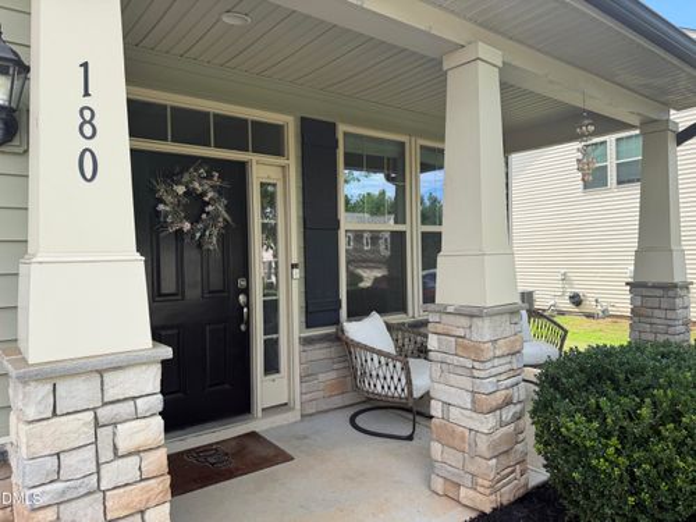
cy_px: 261
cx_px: 348
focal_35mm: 24
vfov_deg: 56.8
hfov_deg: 71.6
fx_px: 483
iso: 80
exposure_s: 1/1091
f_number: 1.78
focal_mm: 6.76
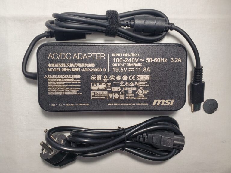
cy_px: 86
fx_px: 174
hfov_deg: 67.3
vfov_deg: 53.1
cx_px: 116
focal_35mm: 26
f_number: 2.4
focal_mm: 4.3
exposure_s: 1/120
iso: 160
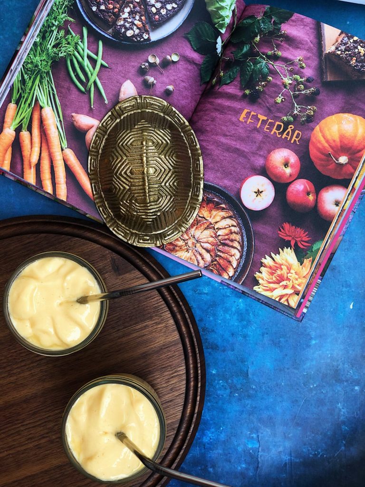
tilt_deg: -87.7
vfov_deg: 36.8
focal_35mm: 52
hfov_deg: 28.0
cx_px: 182
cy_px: 244
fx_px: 731
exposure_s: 1/60
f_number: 2.4
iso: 20
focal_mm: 6
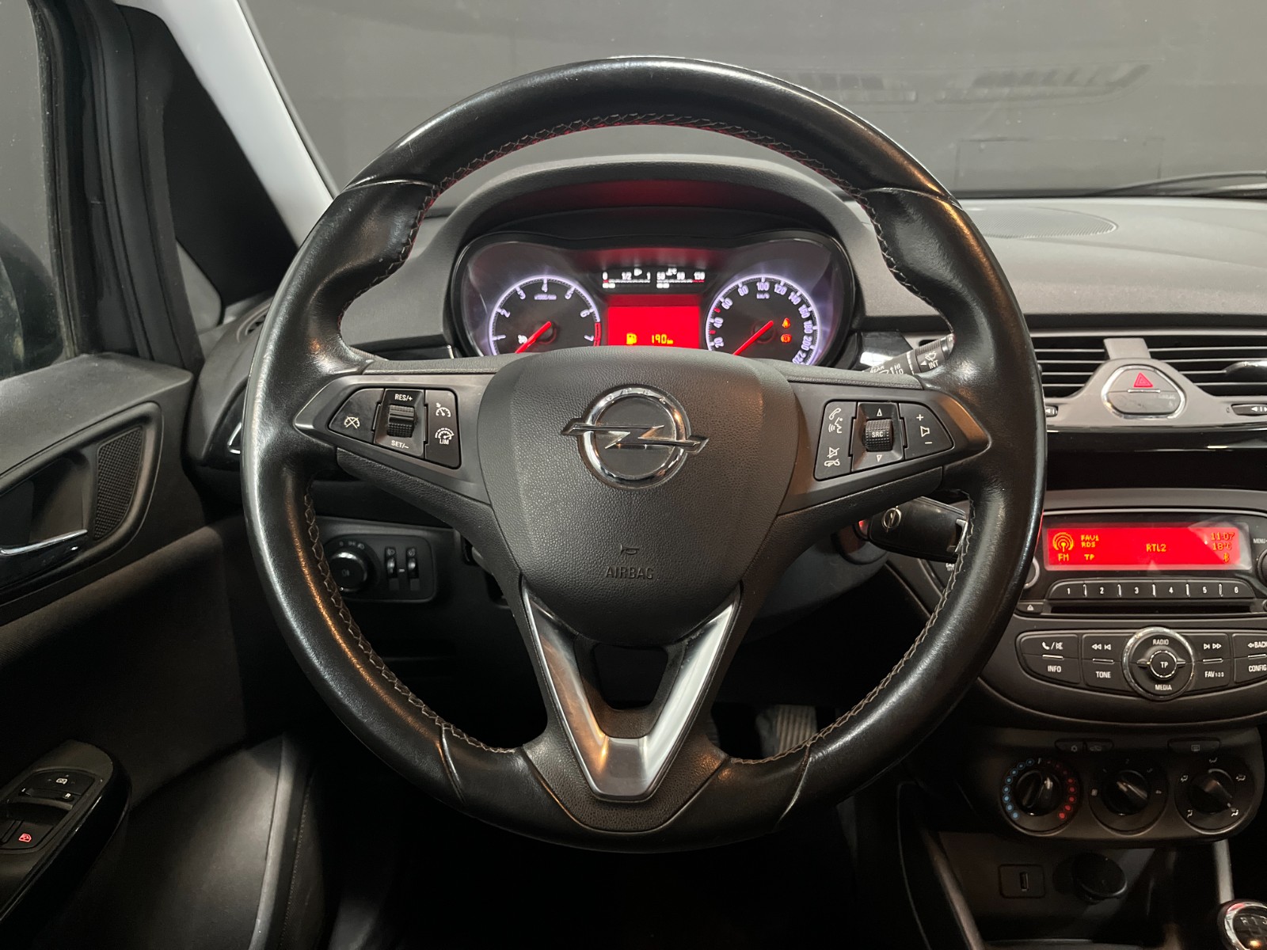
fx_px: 952
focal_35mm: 26
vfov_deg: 53.1
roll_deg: +1.3
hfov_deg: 67.3
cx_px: 634
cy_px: 475
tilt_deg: -21.1
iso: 500
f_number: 1.6
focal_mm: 5.1
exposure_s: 1/33
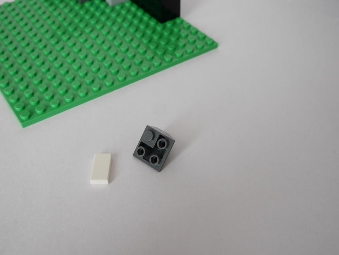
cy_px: 128
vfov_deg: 36.0
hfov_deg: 46.8
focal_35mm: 40
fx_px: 392
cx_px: 170
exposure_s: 1/60
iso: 400
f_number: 6.3
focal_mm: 20
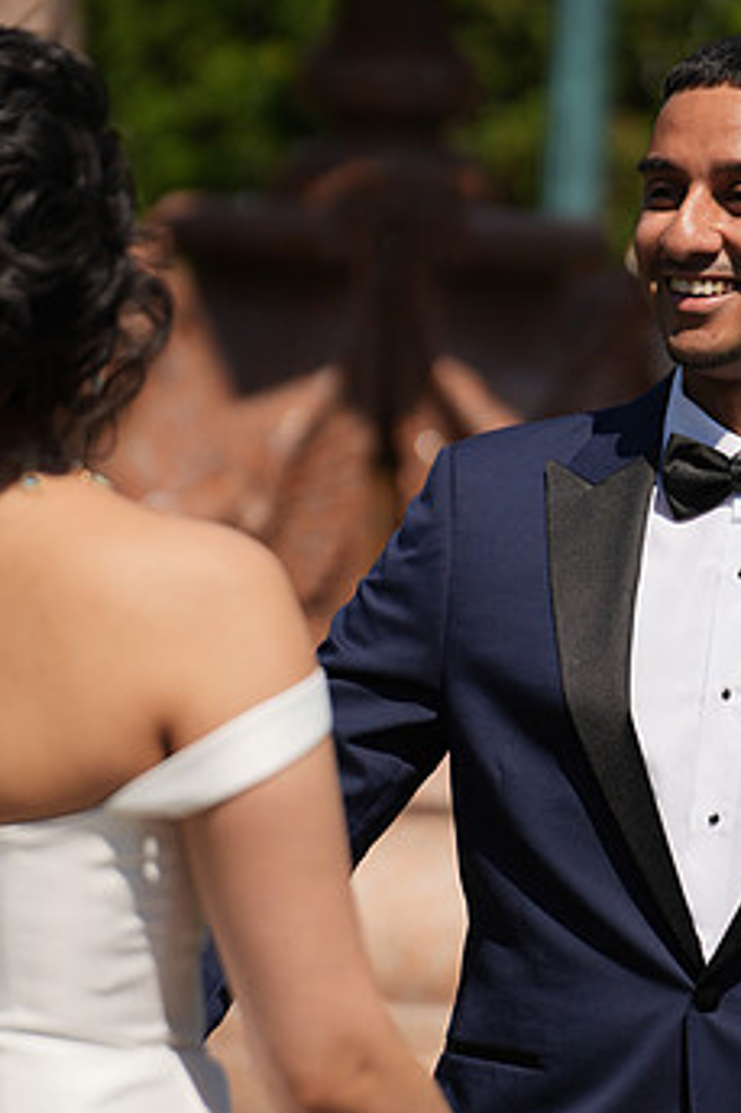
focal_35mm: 253
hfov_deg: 5.4
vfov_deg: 8.1
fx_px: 7819
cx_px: 471
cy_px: 751
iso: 125
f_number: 3.2
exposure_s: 1/4000
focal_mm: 150
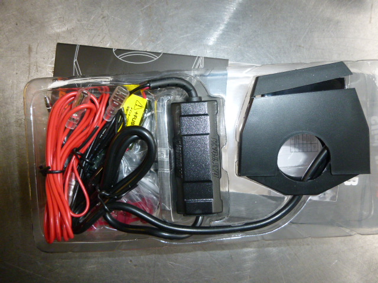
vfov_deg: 54.9
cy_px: 142
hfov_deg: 69.4
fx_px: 273
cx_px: 189
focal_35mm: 25
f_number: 3.1
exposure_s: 1/60
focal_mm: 4.5
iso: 200
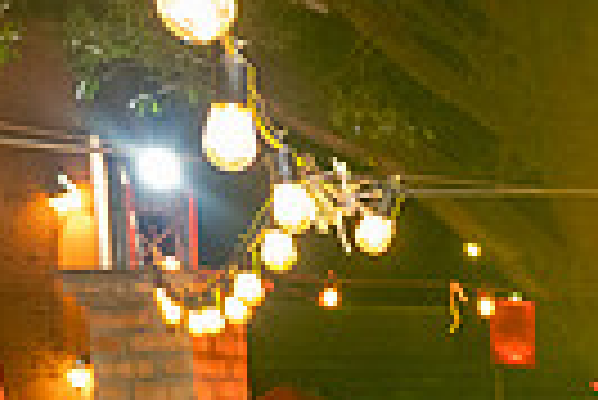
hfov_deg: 15.2
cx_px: 971
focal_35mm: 122
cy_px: 780
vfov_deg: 10.4
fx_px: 2029
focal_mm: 28
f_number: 5
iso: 2500
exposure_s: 1/80
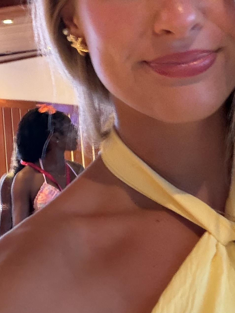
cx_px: 195
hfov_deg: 19.9
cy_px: 26
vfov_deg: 25.7
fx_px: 661
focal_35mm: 73
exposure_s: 1/17
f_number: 1.9
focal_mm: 2.71
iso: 500
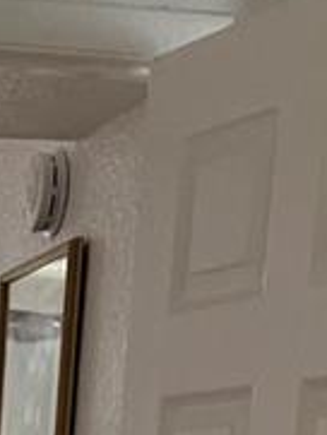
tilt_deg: -5.7
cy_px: 810
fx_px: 2164
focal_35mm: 172
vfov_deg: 10.7
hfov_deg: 8.2
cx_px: -341
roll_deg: -3.7
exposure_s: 1/60
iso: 64
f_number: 1.5
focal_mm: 5.7
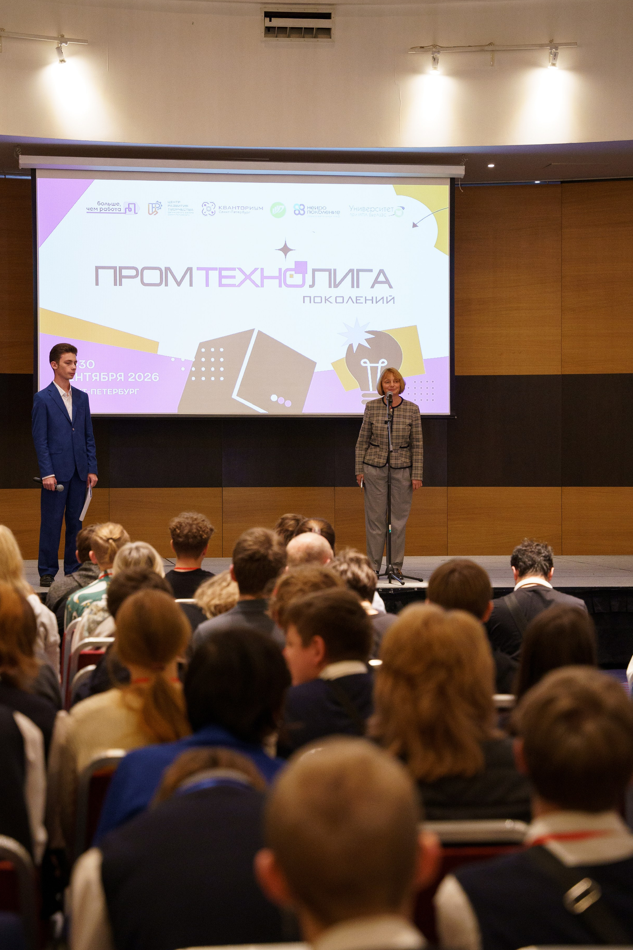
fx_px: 2084
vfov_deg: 25.7
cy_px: 462
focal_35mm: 79
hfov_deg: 17.3
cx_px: 289
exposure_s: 1/160
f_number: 3.5
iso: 4000
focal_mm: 70
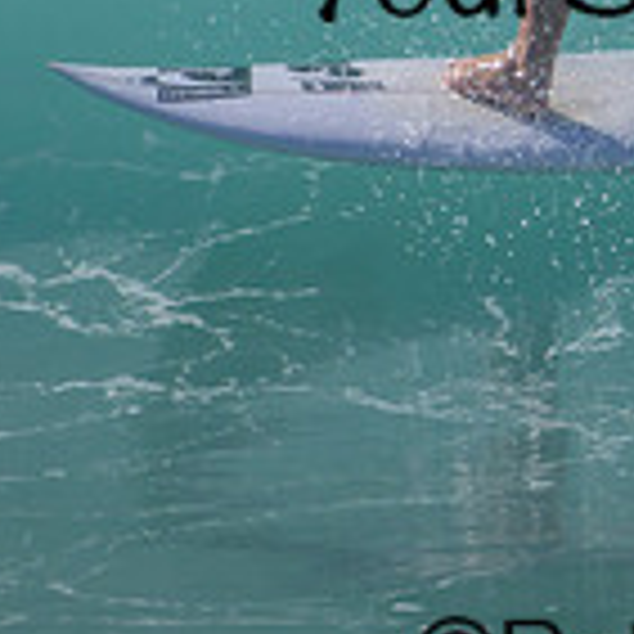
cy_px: -88
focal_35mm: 3501
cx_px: 764
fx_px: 72545
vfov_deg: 0.5
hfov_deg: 0.5
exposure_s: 1/2000
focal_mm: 1000
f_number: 11
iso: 640
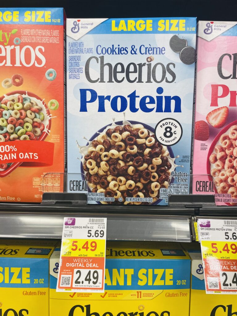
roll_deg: -0.5
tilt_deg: -4.9
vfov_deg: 67.3
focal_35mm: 26
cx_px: 118
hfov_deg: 53.1
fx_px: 237
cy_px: 158
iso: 125
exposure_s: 1/120
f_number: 1.6
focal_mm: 4.2
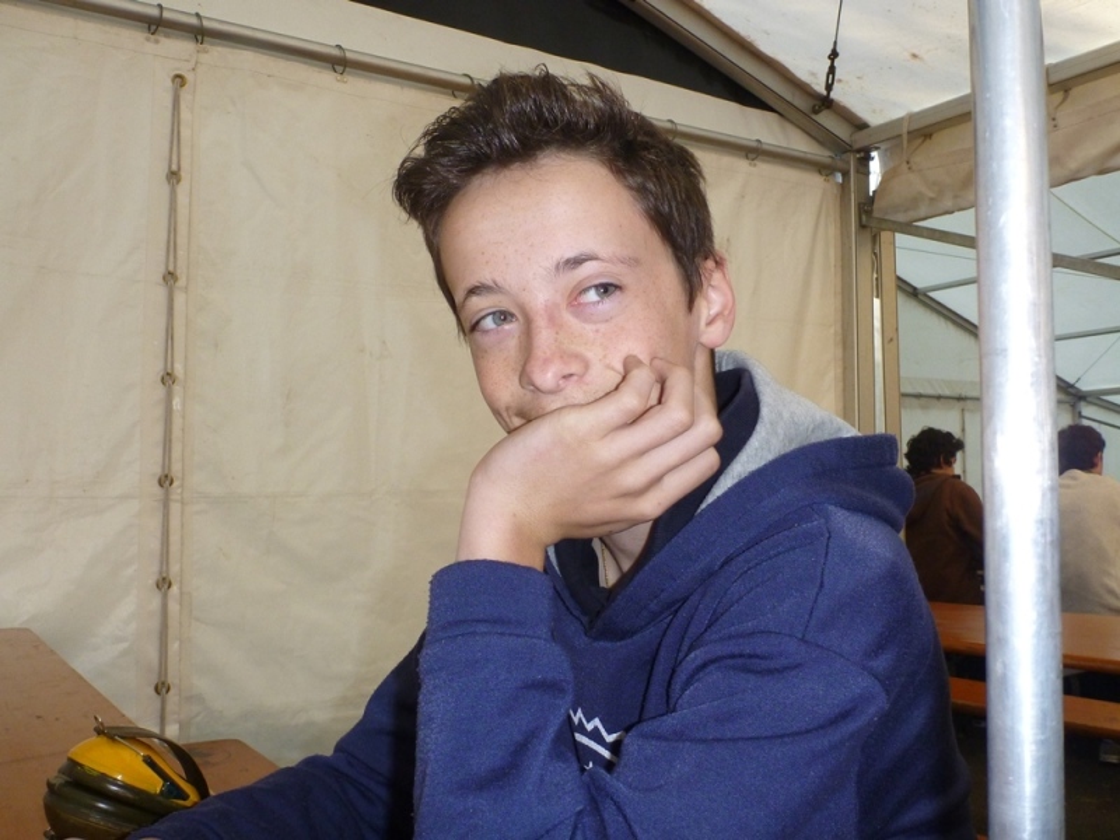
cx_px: 560
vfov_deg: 45.4
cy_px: 420
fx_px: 1003
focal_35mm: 31
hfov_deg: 58.4
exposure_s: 1/60
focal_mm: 5.5
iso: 250
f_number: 3.5
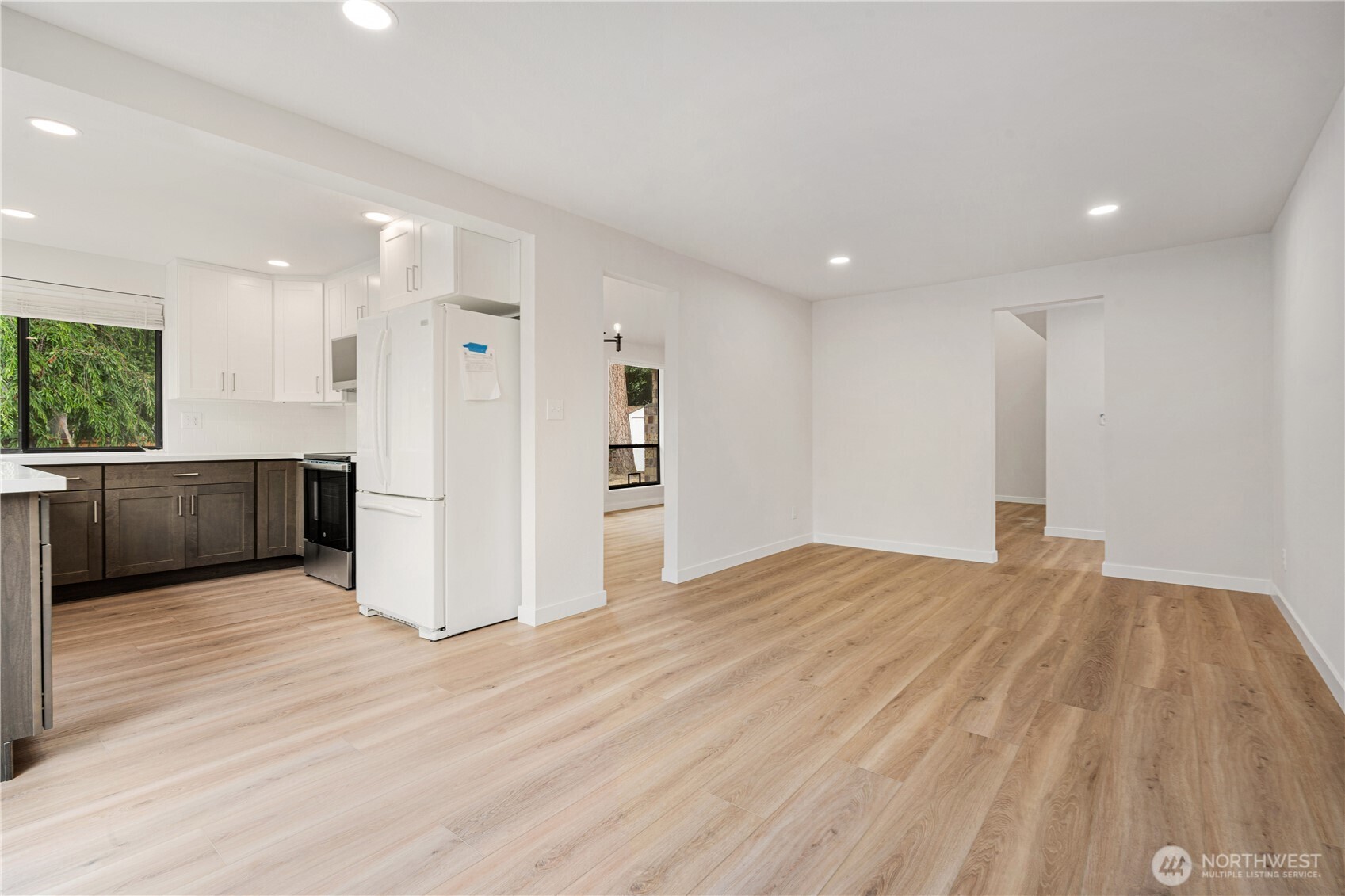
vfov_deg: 73.7
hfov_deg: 96.7
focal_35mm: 16
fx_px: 598
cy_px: 448
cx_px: 672
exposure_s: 1/8
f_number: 11
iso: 100
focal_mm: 16
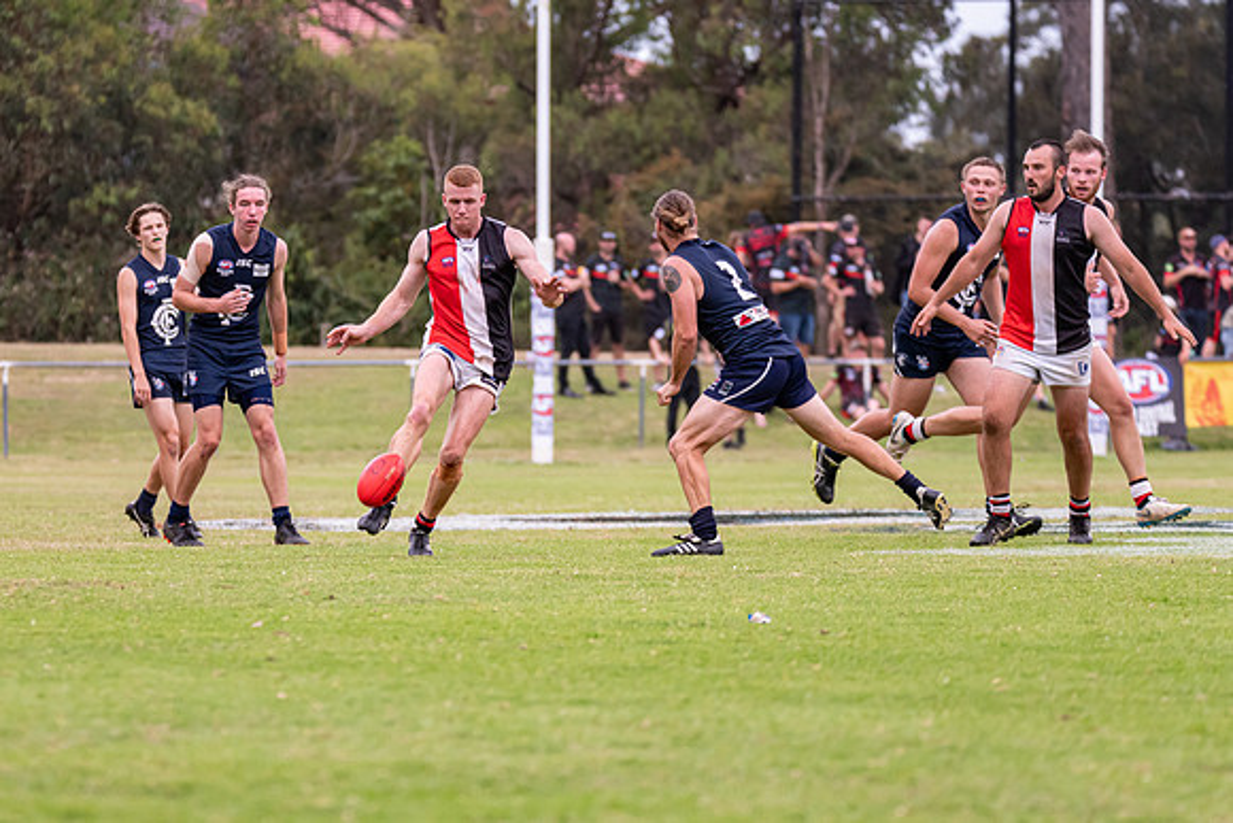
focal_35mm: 348
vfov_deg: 4.0
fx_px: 11922
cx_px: 419
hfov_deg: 5.9
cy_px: 325
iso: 1250
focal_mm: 260
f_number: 6.3
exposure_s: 1/1000
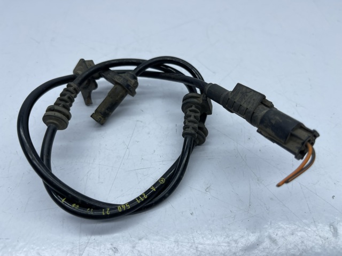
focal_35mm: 25
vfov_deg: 54.9
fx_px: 247
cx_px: 171
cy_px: 128
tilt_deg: -49.9
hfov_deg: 69.4
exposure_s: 1/684
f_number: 1.6
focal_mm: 5.1
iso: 32
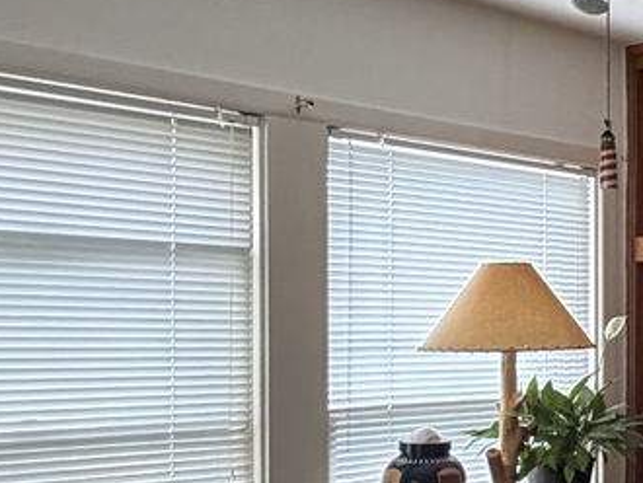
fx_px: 1134
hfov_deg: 27.3
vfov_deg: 23.9
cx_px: 801
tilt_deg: +0.2
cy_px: 337
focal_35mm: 61
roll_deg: -1.3
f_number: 2.2
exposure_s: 1/106
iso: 320
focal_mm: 2.22
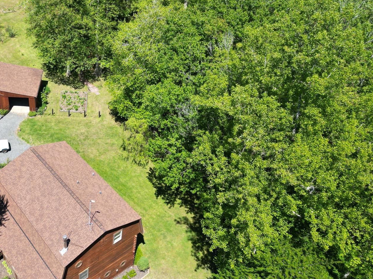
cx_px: 78
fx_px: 420
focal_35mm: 39
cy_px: 100
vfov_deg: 36.5
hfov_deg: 45.6
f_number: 1.7
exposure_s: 1/1500
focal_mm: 6.72
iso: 100
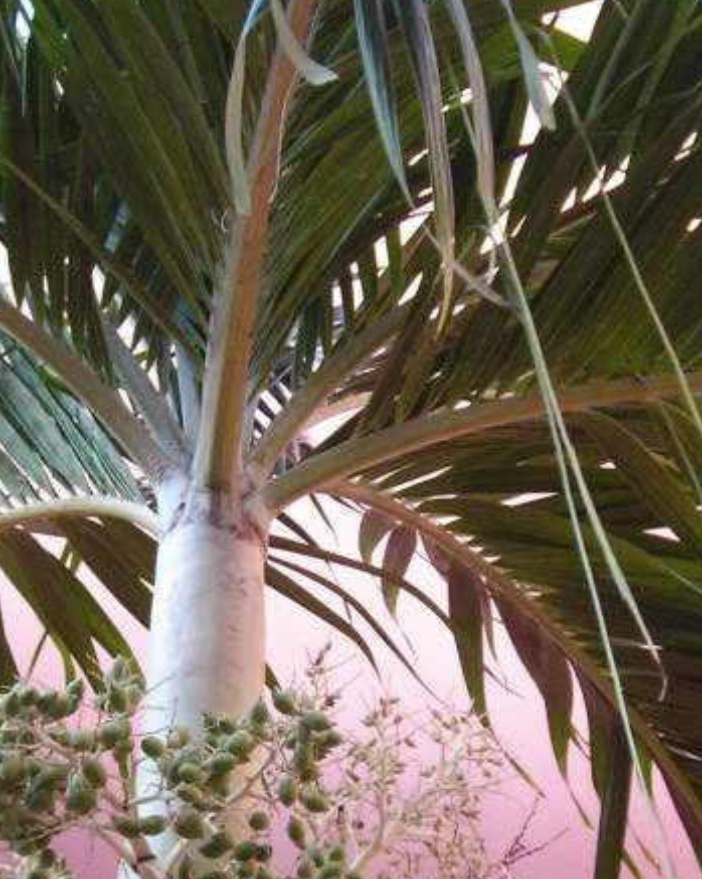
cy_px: 744
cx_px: 243
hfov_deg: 17.6
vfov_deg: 21.6
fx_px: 2262
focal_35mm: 87
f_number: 3.2
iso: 200
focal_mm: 6.3
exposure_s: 1/82.4
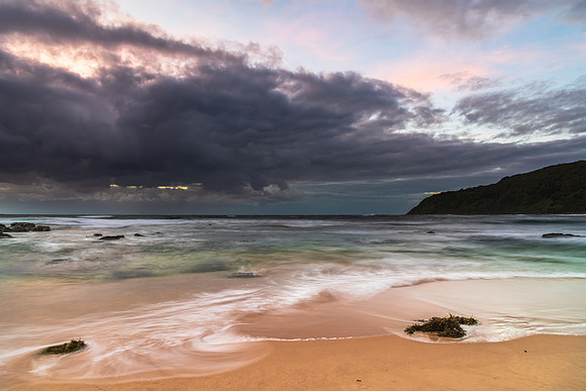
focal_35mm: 24
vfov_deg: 53.1
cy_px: 196
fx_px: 391
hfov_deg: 73.7
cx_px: 293
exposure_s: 2
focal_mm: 24
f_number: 8
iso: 100
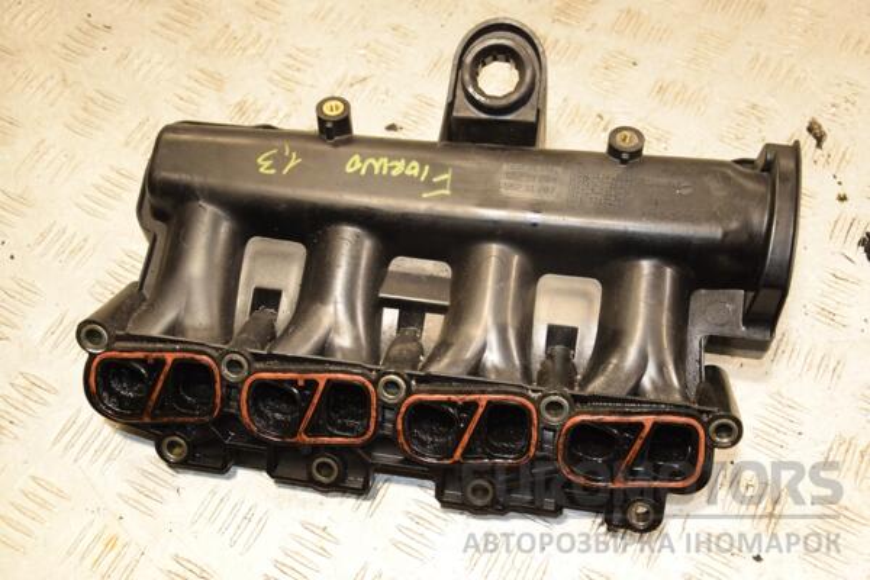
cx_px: 435
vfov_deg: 29.9
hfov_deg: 43.6
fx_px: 1087
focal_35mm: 45
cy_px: 290
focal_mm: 30
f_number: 5
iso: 800
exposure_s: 1/160
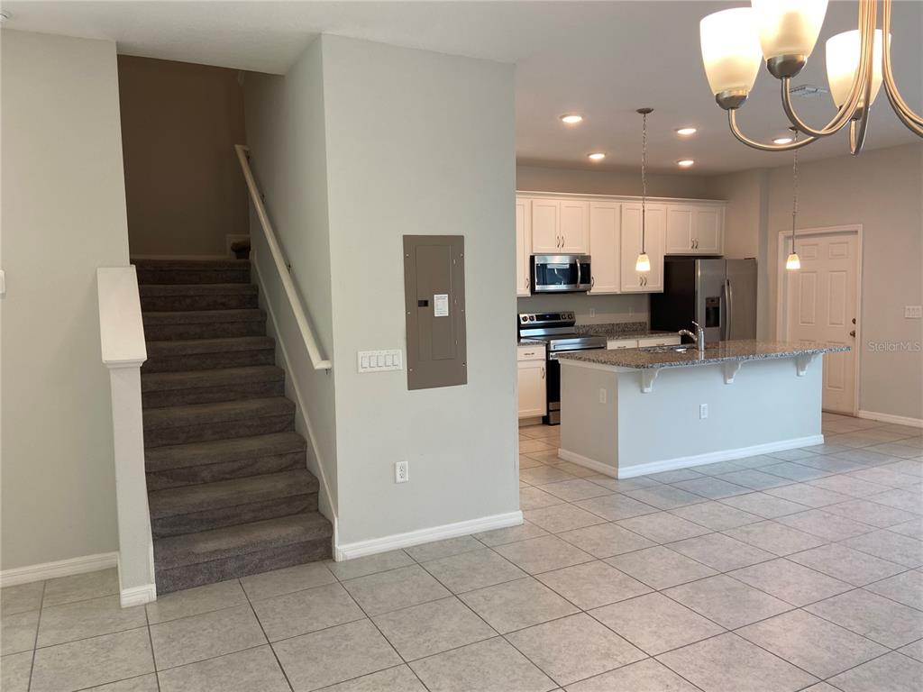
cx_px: 462
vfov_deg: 53.1
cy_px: 346
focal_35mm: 26
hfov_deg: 67.3
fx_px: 693
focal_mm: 4.25
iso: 80
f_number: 1.8
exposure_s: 1/120
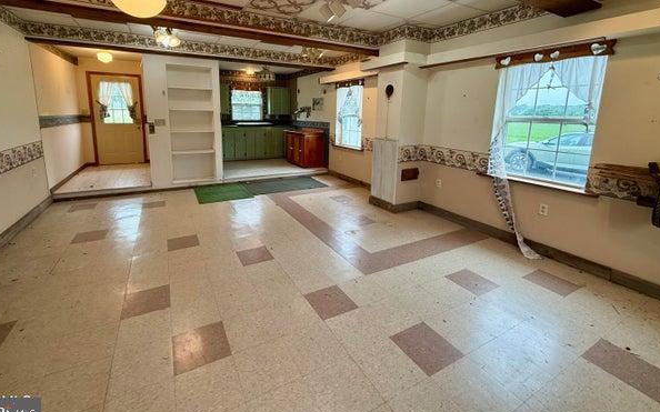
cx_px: 310
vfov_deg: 70.3
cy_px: 160
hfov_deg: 97.7
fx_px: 288
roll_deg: -0.3
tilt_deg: -8.4
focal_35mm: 16
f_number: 2.2
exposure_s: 1/120
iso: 200
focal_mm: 2.22
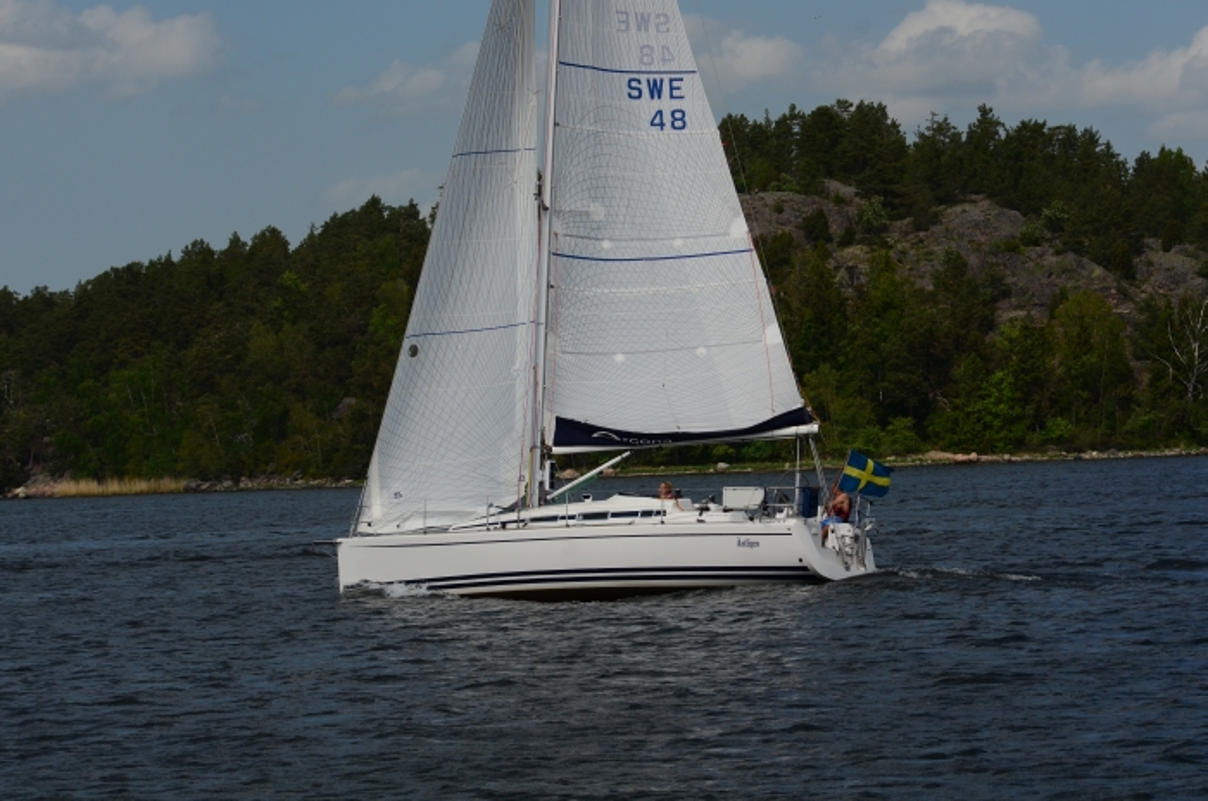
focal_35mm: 153
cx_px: 604
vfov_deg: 8.9
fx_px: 5125
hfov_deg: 13.4
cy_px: 400
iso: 200
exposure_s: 1/1000
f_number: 10
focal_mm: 102
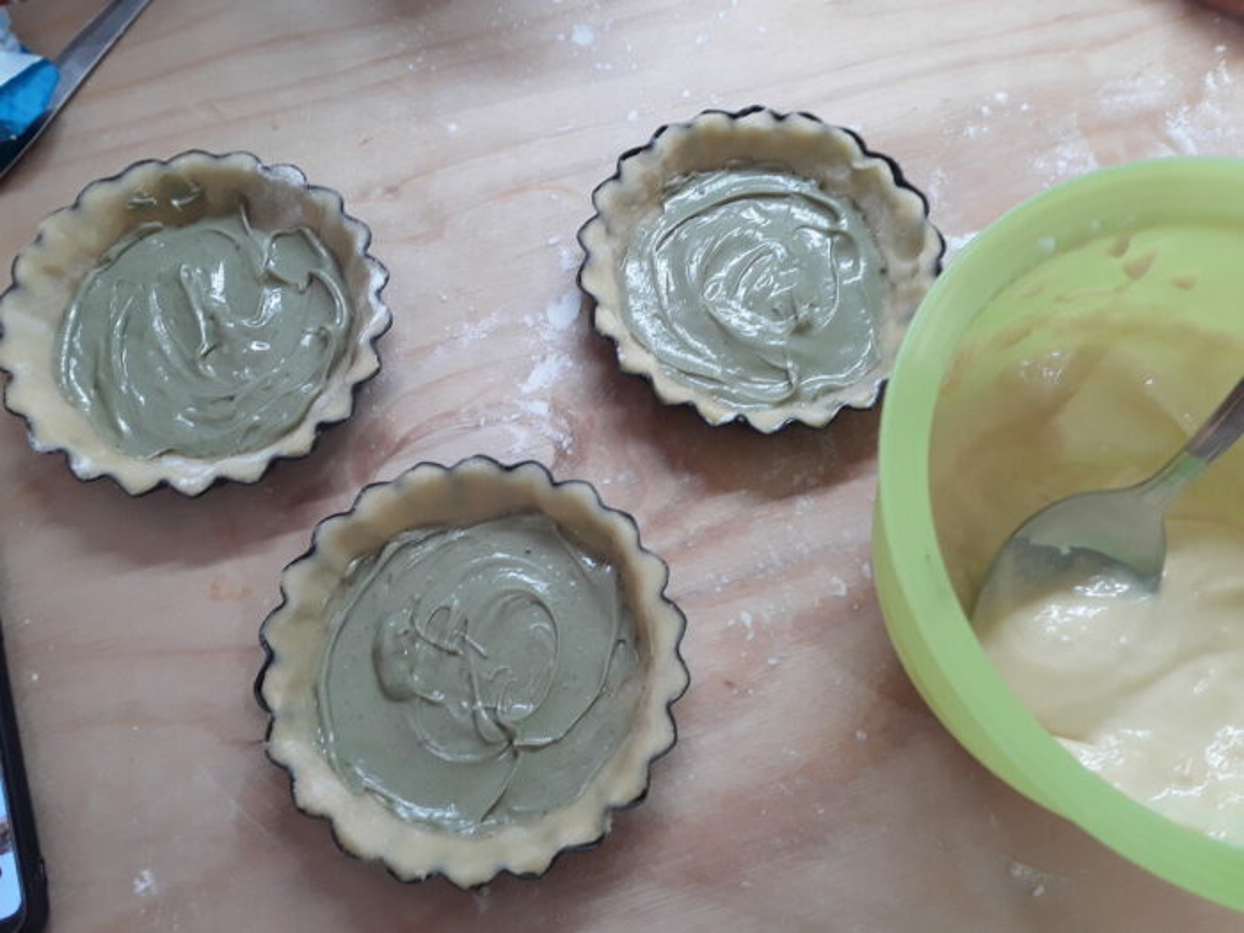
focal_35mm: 27
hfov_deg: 65.3
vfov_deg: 51.4
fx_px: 970
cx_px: 622
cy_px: 466
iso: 40
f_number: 1.9
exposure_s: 1/33
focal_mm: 2.91
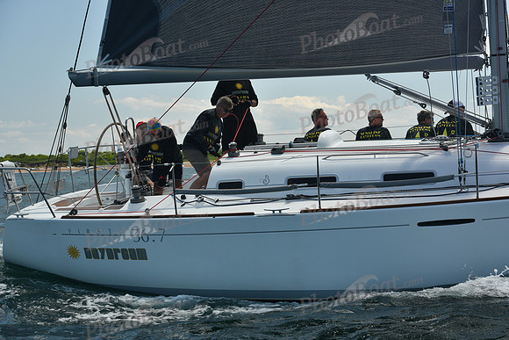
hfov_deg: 28.8
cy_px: 170
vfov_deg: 19.5
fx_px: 990
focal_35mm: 70
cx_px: 254
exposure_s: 1/640
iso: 320
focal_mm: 70
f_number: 7.1
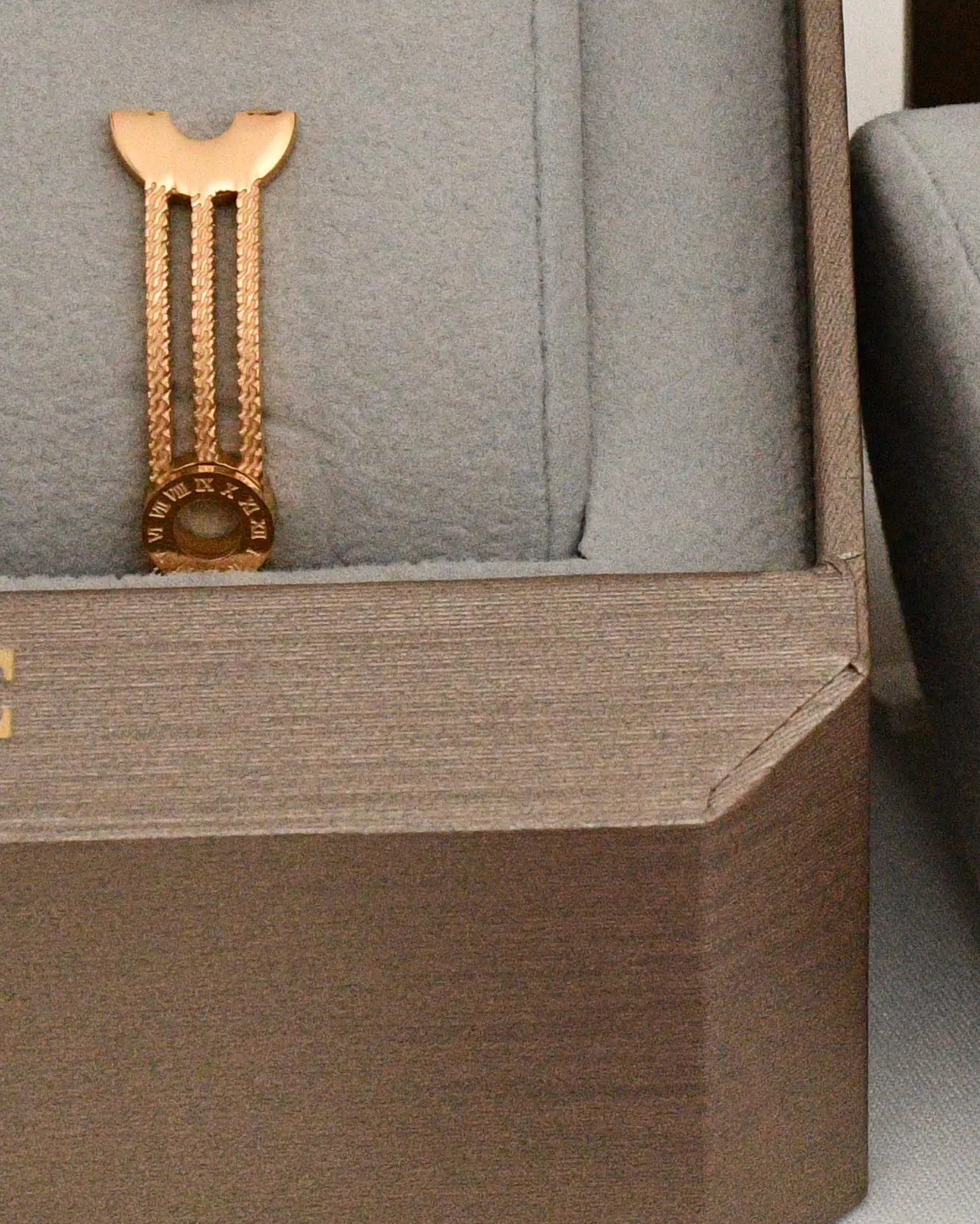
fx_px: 8156
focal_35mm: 225
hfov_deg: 6.8
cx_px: 1126
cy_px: 676
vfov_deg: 8.6
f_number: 11
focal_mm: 48
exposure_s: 1/60
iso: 5000
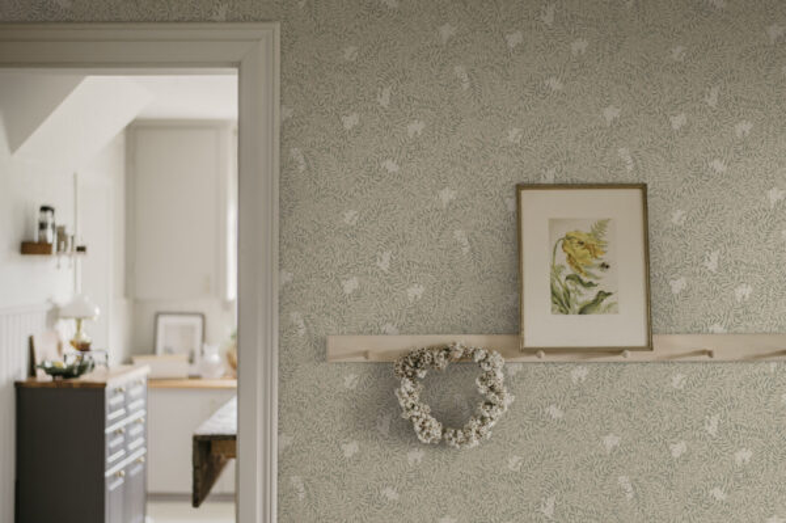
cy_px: 262
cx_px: 393
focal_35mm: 50
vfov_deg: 26.9
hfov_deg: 39.6
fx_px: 1091
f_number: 2.2
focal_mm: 50
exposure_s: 1/100
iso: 400
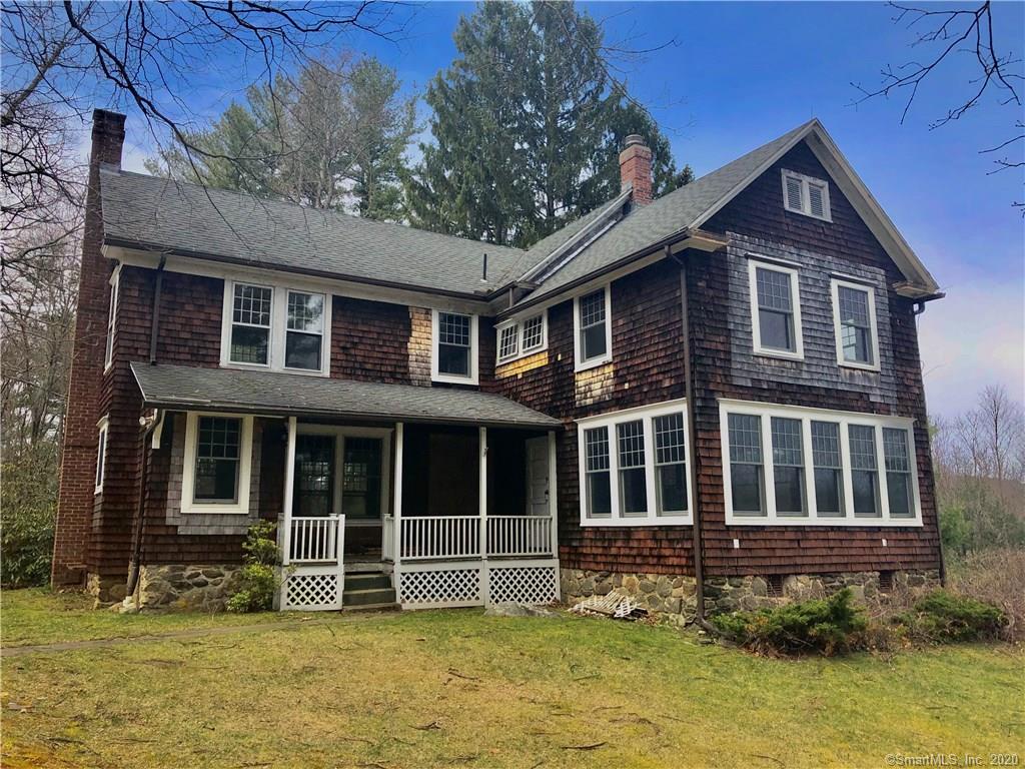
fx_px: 829
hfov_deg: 63.4
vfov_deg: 49.7
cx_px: 512
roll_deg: +0.2
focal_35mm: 28
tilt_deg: +10.0
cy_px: 384
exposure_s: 1/2825
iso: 20
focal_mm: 3.99
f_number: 1.8
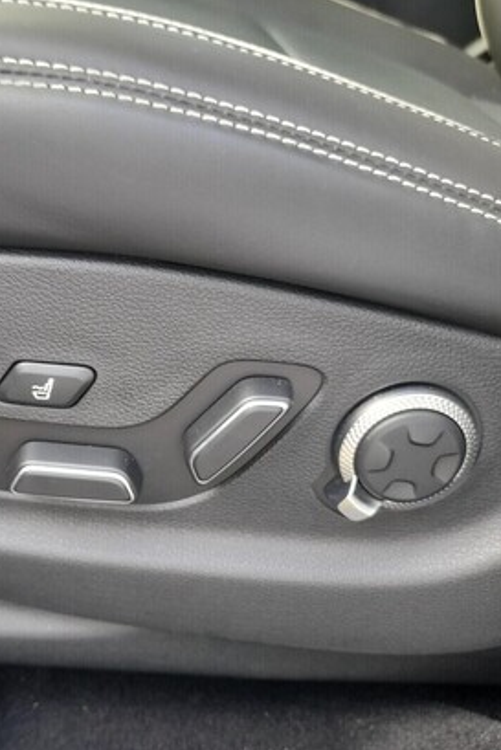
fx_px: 730
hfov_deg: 37.2
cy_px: 375
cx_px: 141
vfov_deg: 54.4
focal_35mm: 35
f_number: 2
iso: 200
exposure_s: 1/50
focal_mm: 4.6
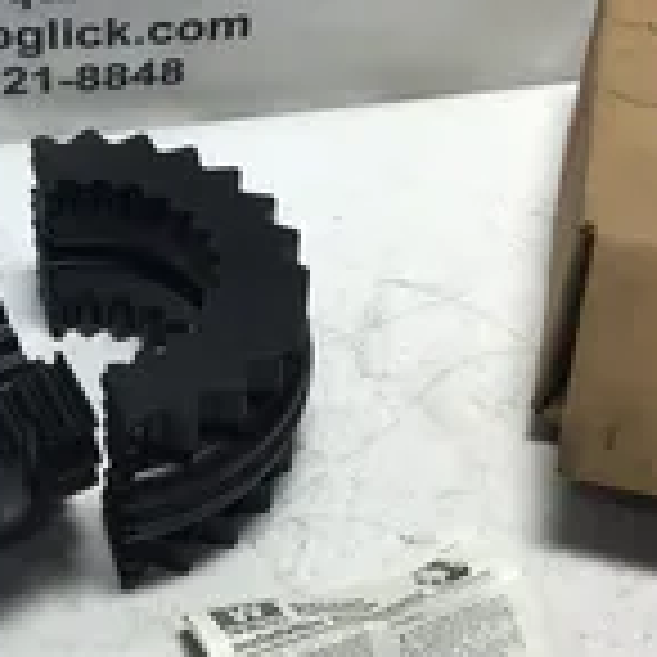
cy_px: 243
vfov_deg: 23.0
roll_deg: +1.1
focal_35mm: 75
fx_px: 1610
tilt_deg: -40.9
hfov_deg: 22.7
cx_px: 112
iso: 25
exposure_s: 1/120
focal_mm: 3.3
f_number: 2.4
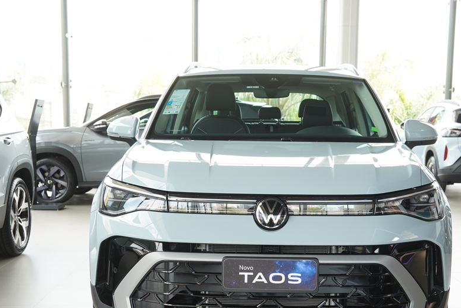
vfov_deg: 22.9
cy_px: 201
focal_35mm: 59
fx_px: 756
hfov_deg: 33.9
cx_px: 261
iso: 160
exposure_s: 1/80
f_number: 4
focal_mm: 30
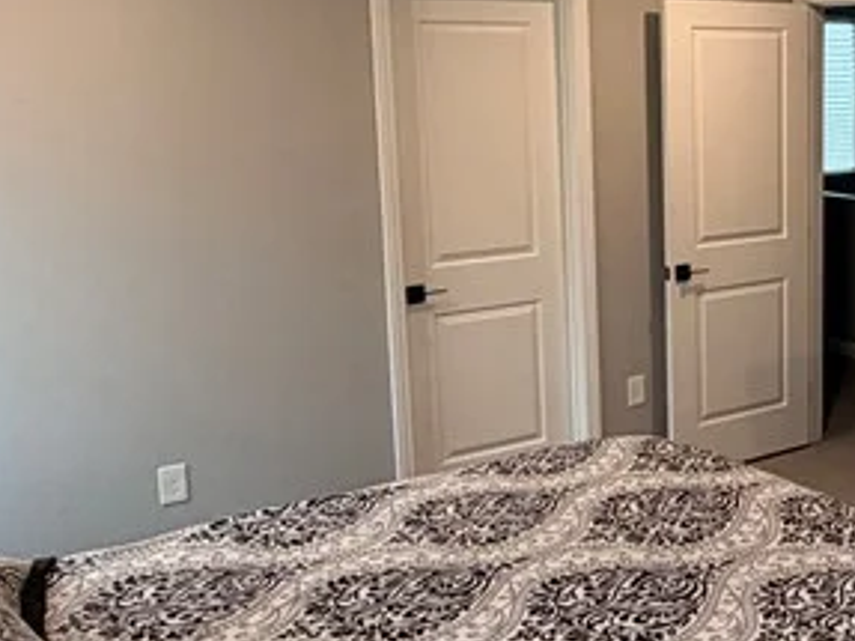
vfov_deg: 29.0
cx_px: 840
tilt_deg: -9.7
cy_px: 262
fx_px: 1234
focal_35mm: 50
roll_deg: -0.2
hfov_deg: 34.9
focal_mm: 2.22
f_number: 2.2
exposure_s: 1/120
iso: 320
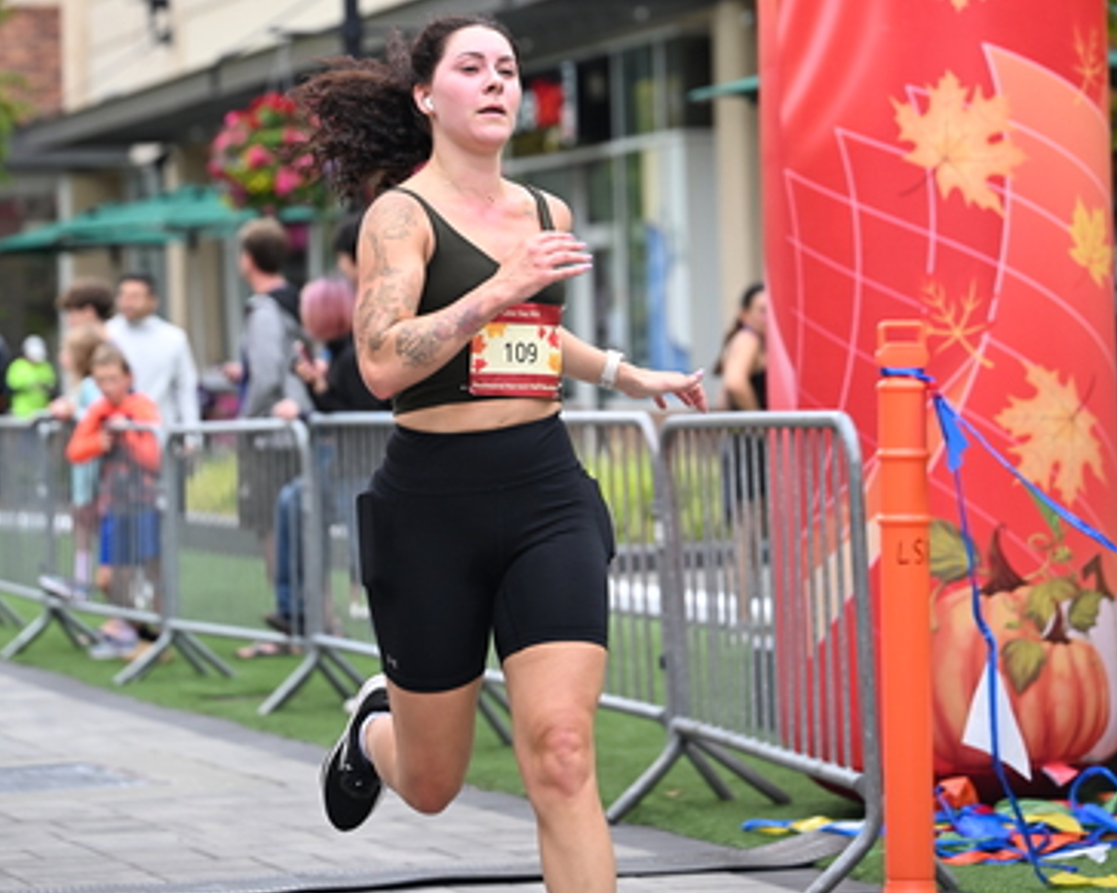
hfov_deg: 14.9
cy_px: 150
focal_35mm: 129
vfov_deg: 11.9
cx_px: 560
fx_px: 4263
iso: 640
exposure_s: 1/2000
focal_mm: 91
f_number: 2.8
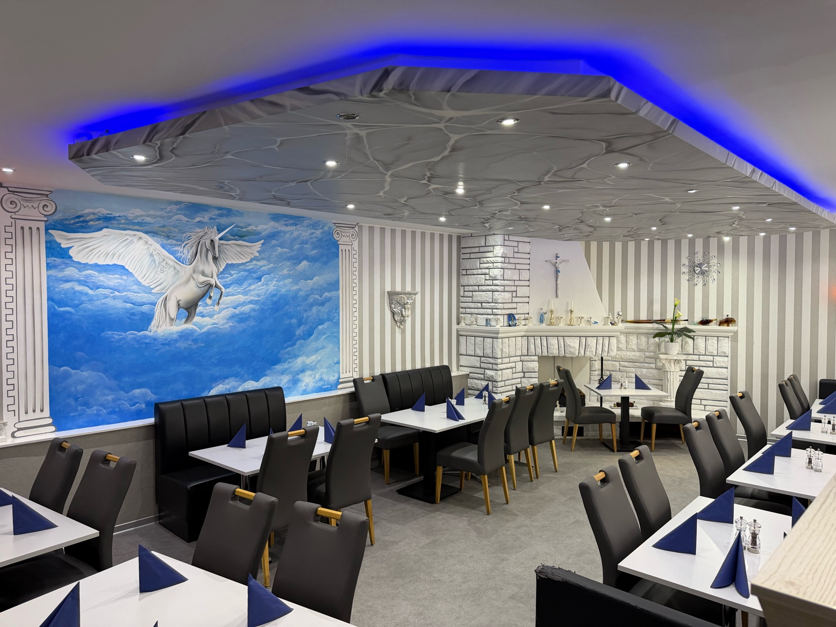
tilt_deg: -2.1
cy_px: 314
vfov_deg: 56.8
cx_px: 418
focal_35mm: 24
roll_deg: +0.2
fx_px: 580
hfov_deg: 71.6
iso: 200
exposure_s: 1/50
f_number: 1.78
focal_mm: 6.76
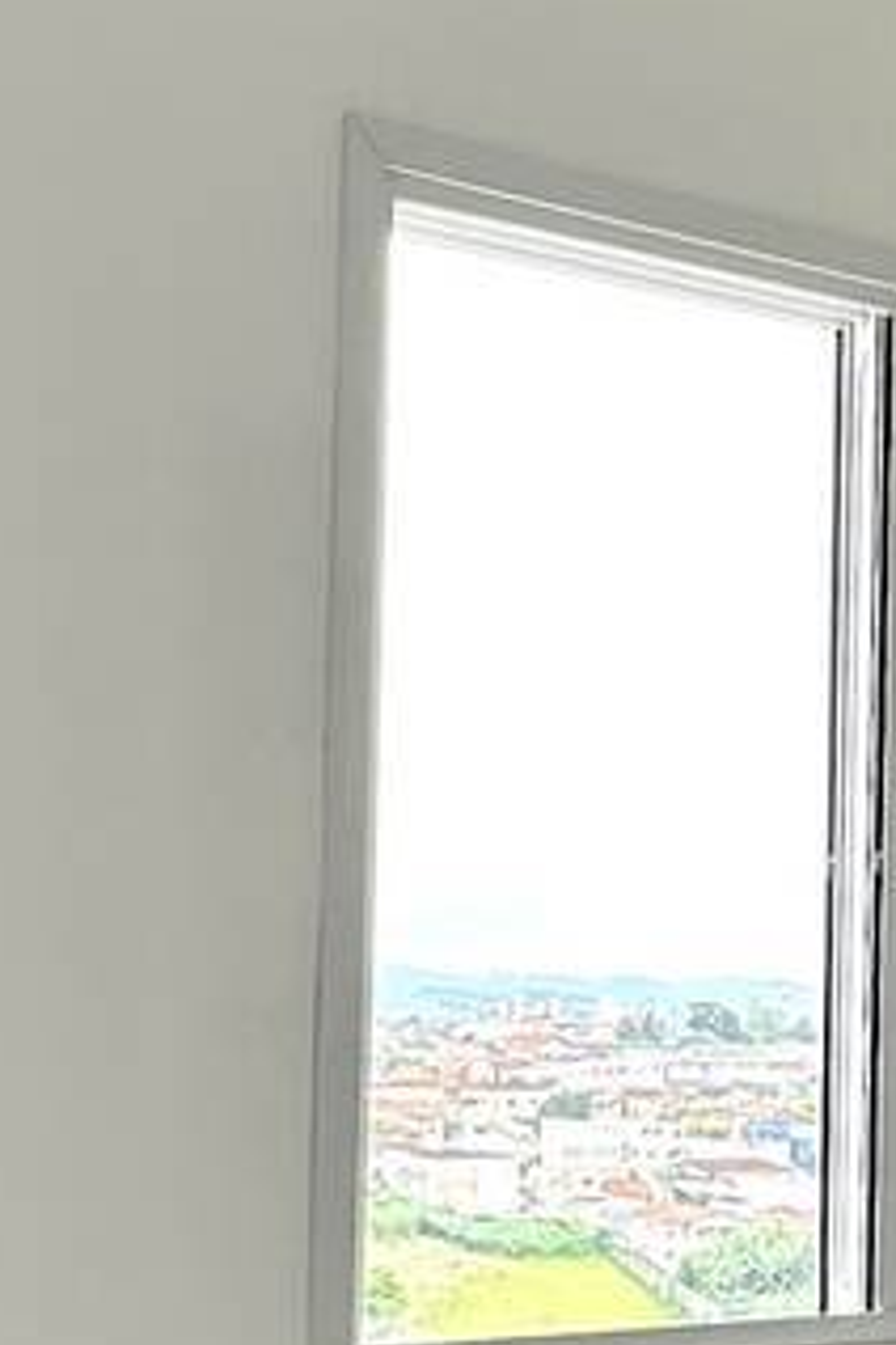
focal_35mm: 66
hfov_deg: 20.0
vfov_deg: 30.3
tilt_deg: +2.6
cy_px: 914
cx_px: 883
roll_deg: -0.7
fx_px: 2464
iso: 80
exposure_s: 1/99
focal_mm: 2.22
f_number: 2.2
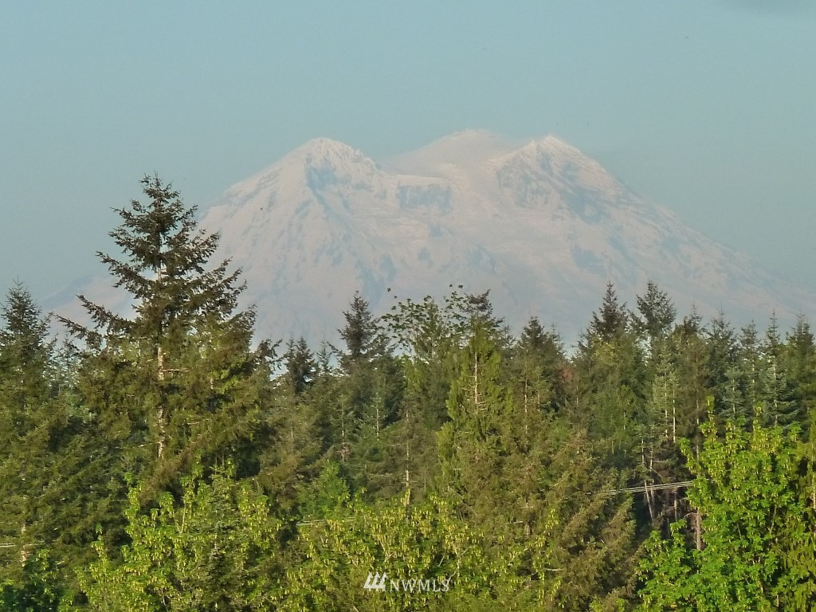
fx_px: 12140
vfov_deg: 2.9
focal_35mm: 515
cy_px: 306
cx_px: 408
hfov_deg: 3.8
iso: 200
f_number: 4.9
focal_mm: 49.2
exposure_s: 1/320
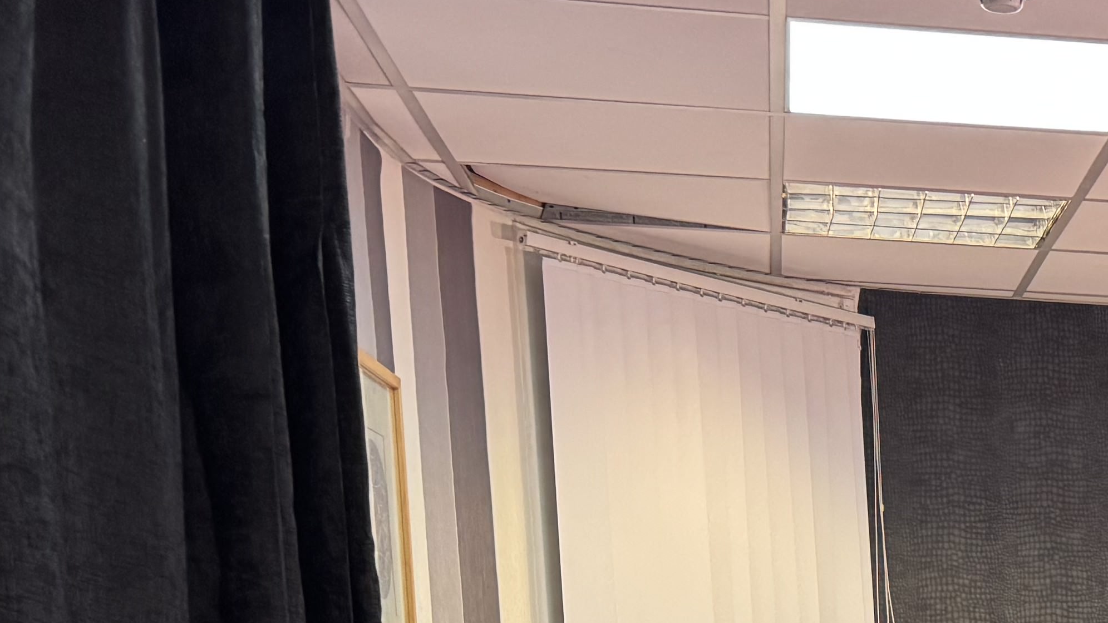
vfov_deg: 14.8
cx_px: 1486
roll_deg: +1.4
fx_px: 2204
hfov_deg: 24.3
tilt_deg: -7.0
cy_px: 967
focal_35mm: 75
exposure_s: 1/100
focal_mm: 6.76
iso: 200
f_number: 1.78
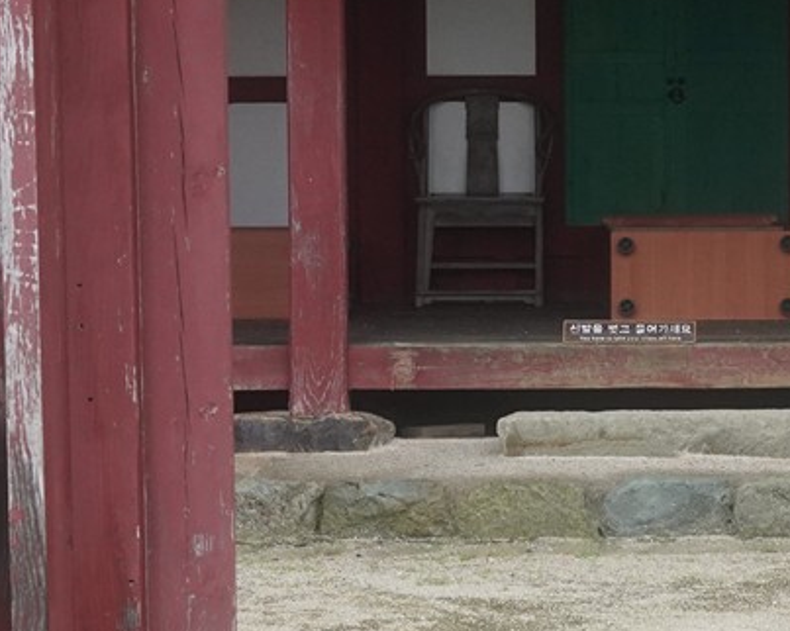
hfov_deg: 11.8
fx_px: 3809
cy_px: 196
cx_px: 663
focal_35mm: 163
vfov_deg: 9.5
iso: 1250
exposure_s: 1/100
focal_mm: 35
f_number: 8
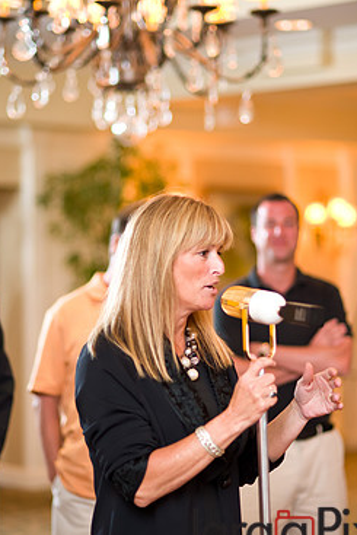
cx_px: 177
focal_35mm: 104
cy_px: 277
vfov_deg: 19.6
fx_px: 1545
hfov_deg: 13.2
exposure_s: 1/250
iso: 1600
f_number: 1.8
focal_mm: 85
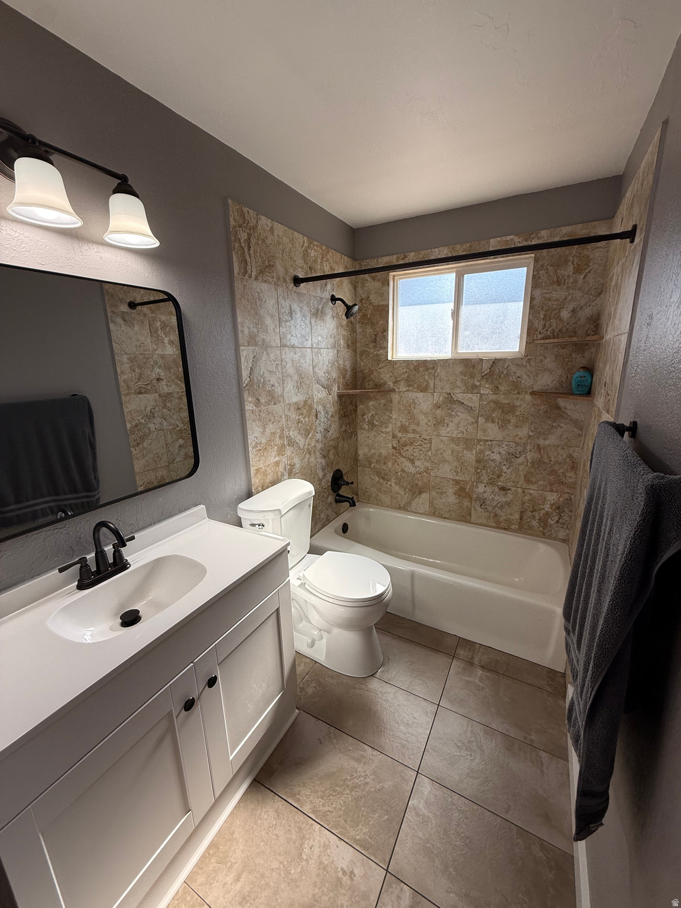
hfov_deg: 85.7
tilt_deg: -13.1
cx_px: 340
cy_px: 454
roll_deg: +0.8
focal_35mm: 14
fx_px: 367
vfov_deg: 102.1
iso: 64
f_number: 2.2
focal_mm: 2.22
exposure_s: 1/247
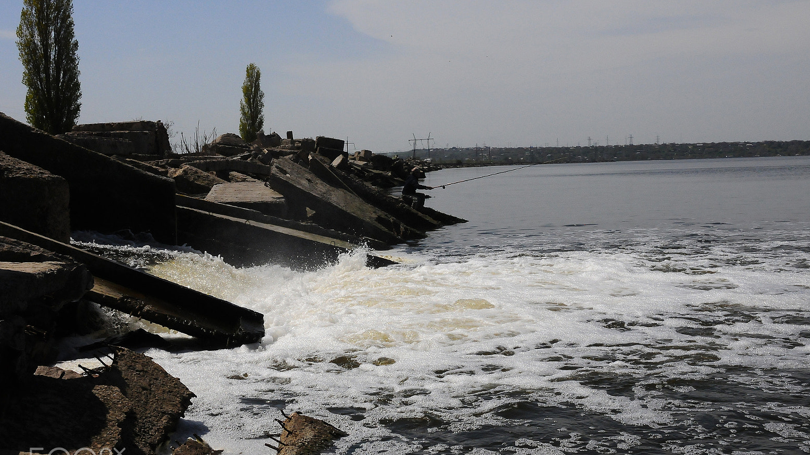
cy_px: 252
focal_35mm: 45
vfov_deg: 26.5
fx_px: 966
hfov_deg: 45.5
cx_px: 411
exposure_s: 1/2000
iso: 1000
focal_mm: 28
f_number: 16
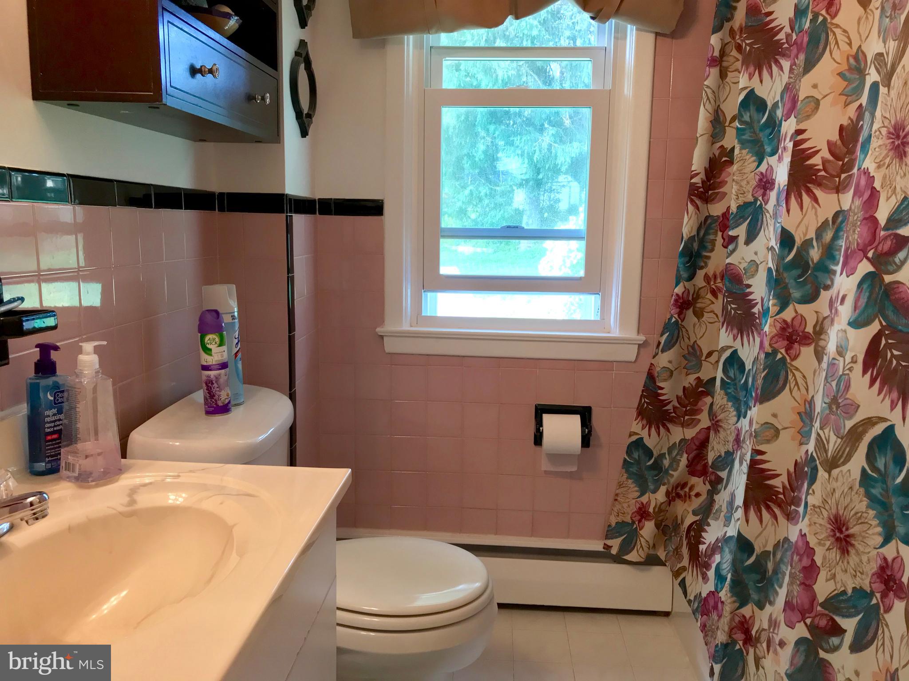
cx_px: 454
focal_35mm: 28
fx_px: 735
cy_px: 340
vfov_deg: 49.7
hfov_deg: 63.4
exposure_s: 1/30
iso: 64
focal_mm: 3.99
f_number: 1.8
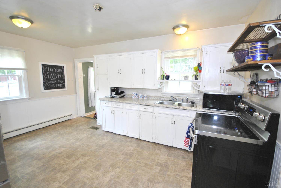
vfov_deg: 77.5
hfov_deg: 100.3
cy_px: 94
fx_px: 117
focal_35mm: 15
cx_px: 140
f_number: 4
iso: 360
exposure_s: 1/30
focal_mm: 10
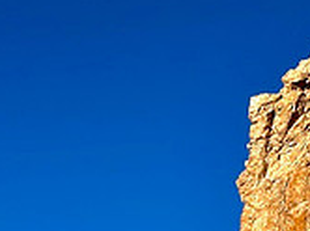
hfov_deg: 11.7
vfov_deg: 8.7
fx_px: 1502
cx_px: 308
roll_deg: -2.6
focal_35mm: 168
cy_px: 321
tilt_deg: +9.1
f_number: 1.78
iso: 64
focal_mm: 6.86
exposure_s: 1/7092
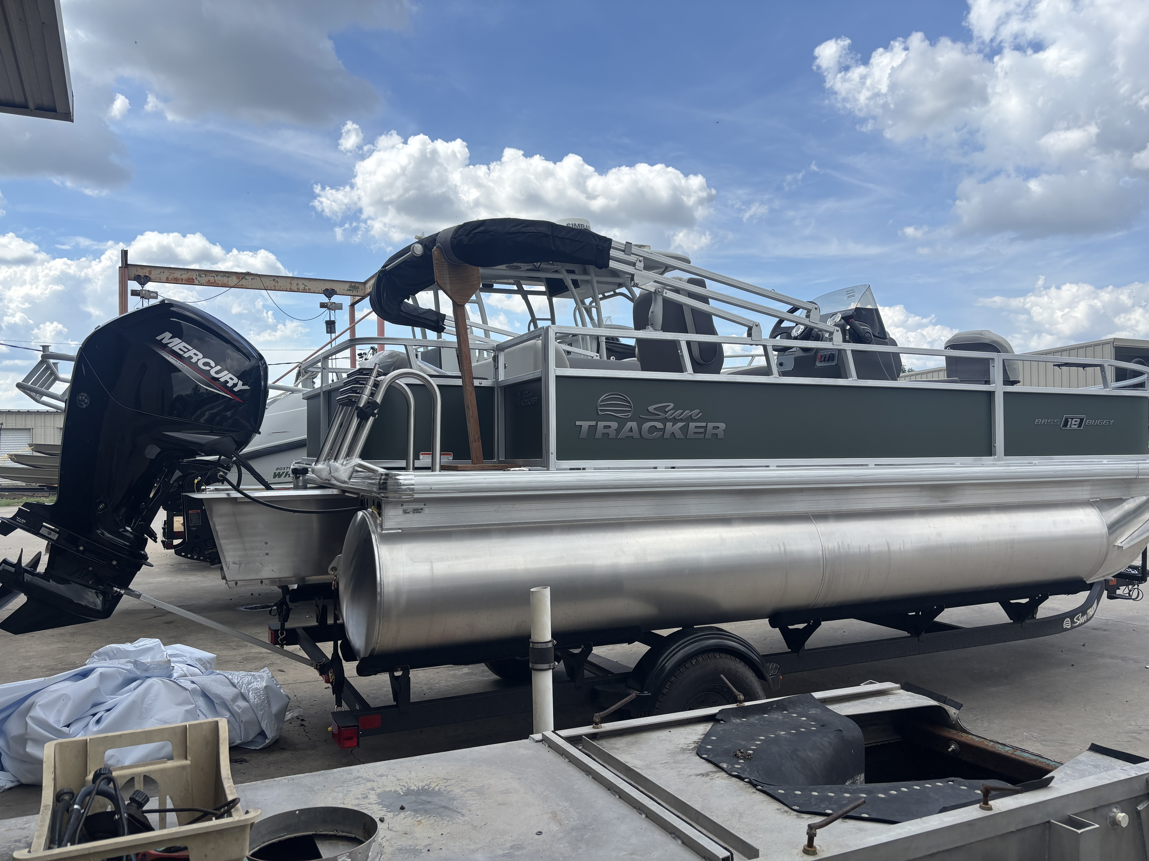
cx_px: 574
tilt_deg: +0.2
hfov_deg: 67.3
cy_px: 430
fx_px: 863
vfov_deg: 53.1
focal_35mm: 26
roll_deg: +0.5
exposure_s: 1/3534
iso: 50
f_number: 1.6
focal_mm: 5.96
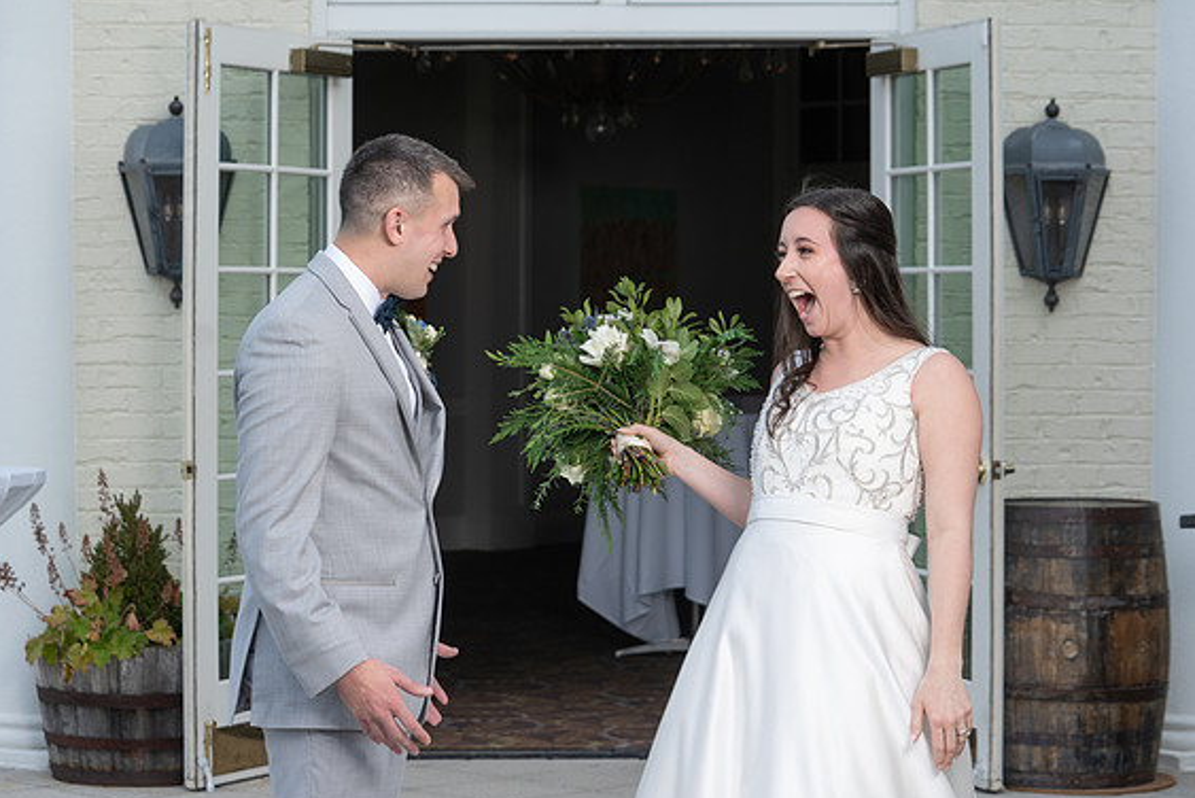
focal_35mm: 95
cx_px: 593
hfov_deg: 21.4
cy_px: 488
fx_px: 3155
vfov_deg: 14.4
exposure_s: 1/250
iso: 100
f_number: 5.6
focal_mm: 74
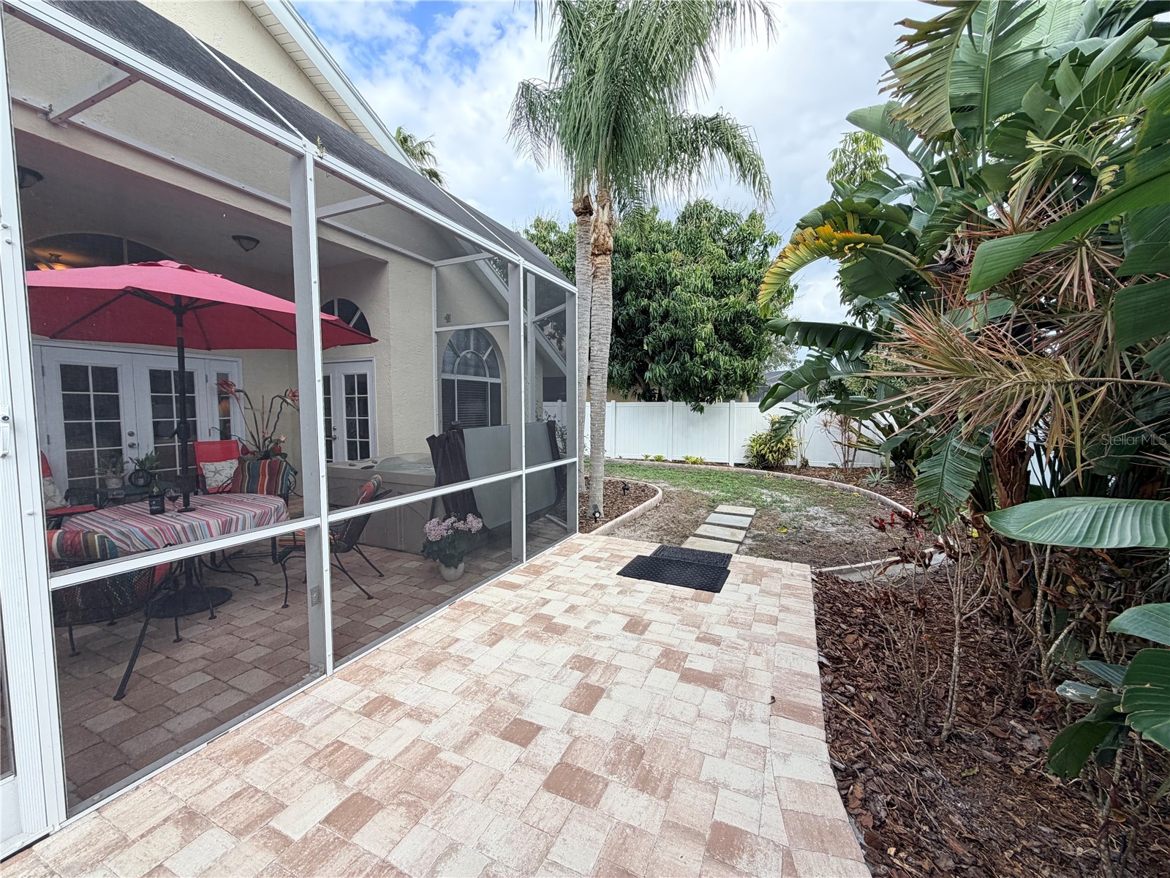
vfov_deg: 85.7
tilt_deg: -5.4
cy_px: 439
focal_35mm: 14
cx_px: 585
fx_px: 473
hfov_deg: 102.1
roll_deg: +0.8
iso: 64
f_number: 2.2
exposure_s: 1/486
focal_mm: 2.22
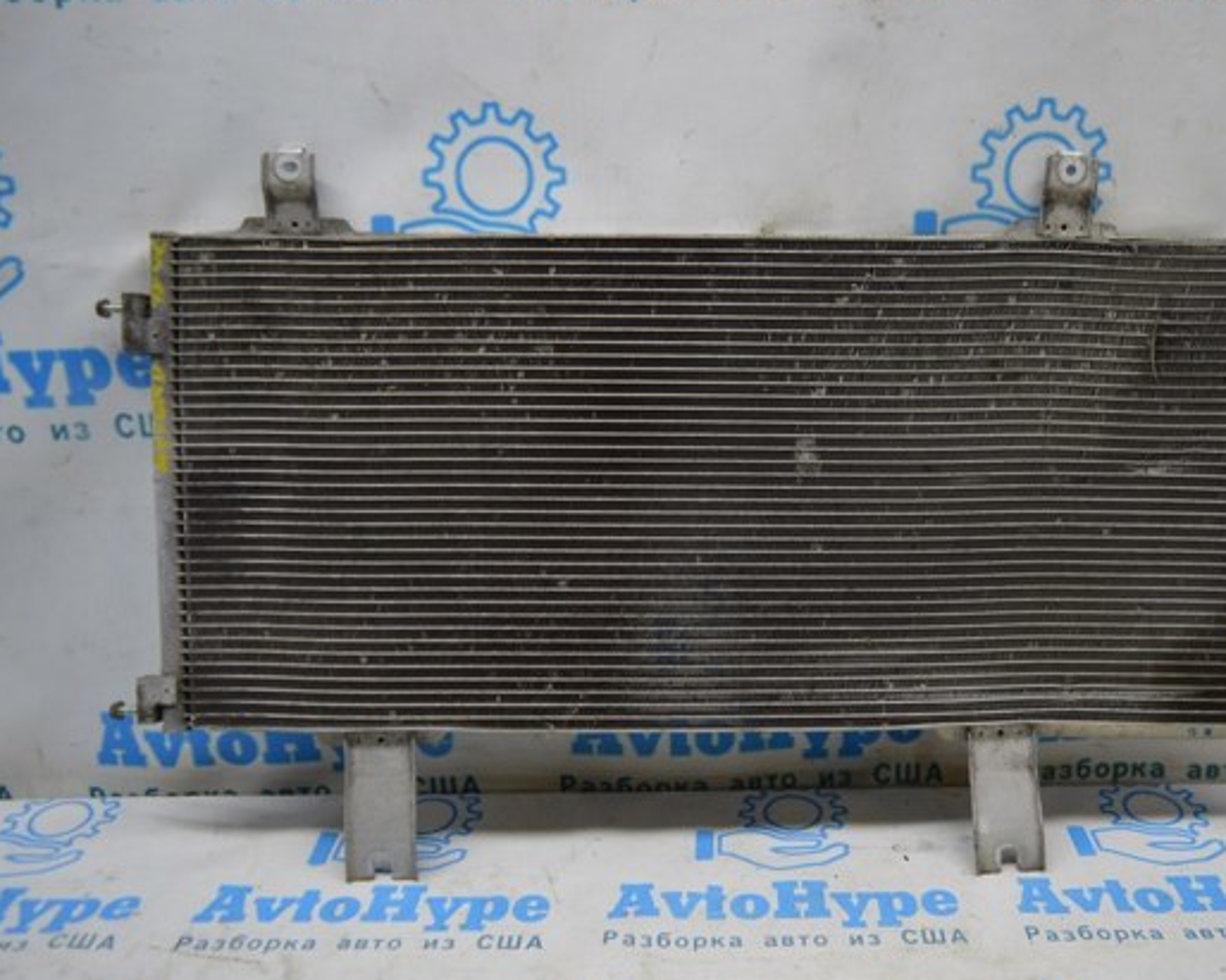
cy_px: 492
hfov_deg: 51.3
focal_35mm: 35
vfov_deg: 42.2
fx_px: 1270
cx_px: 718
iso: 400
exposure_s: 1/60
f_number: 4
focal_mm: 20
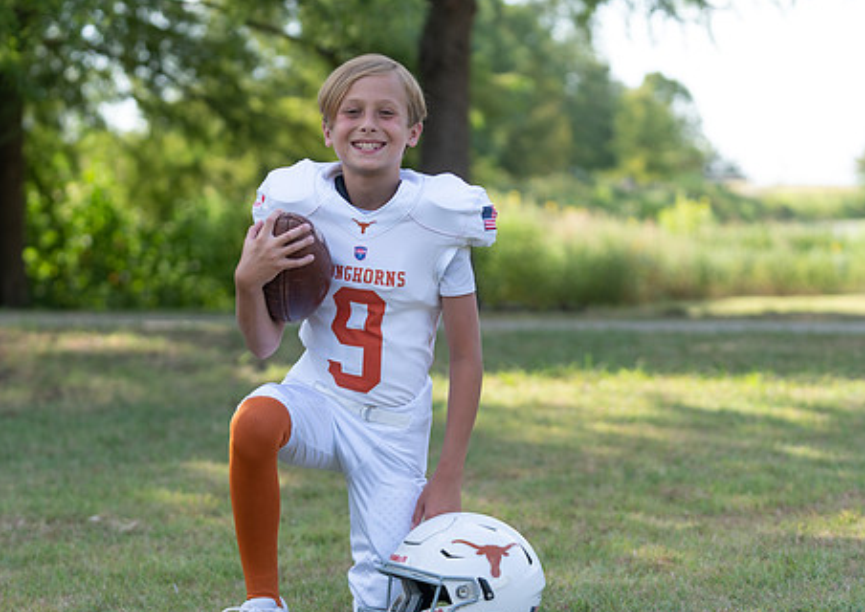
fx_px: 2645
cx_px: 376
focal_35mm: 108
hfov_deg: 18.6
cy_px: 334
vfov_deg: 13.2
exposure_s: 1/400
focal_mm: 77
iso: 100
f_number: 2.8
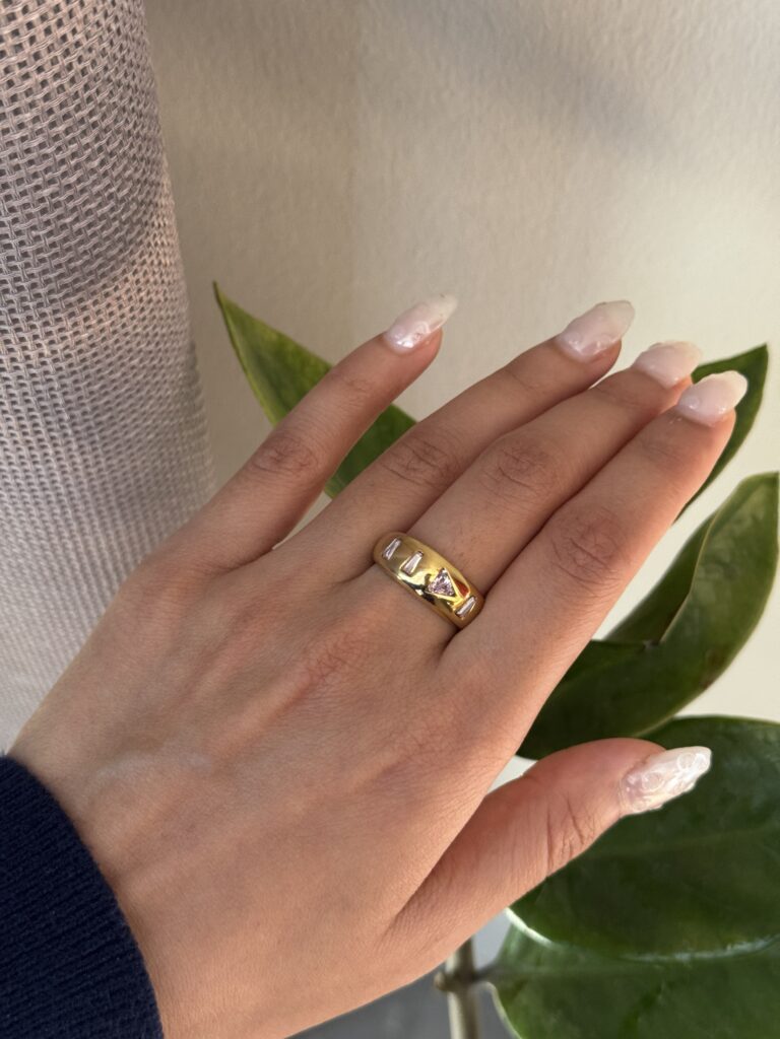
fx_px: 1442
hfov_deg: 30.3
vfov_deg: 39.7
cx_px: 390
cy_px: 520
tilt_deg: -63.9
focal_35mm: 48
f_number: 1.78
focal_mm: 6.76
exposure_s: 1/40
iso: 320
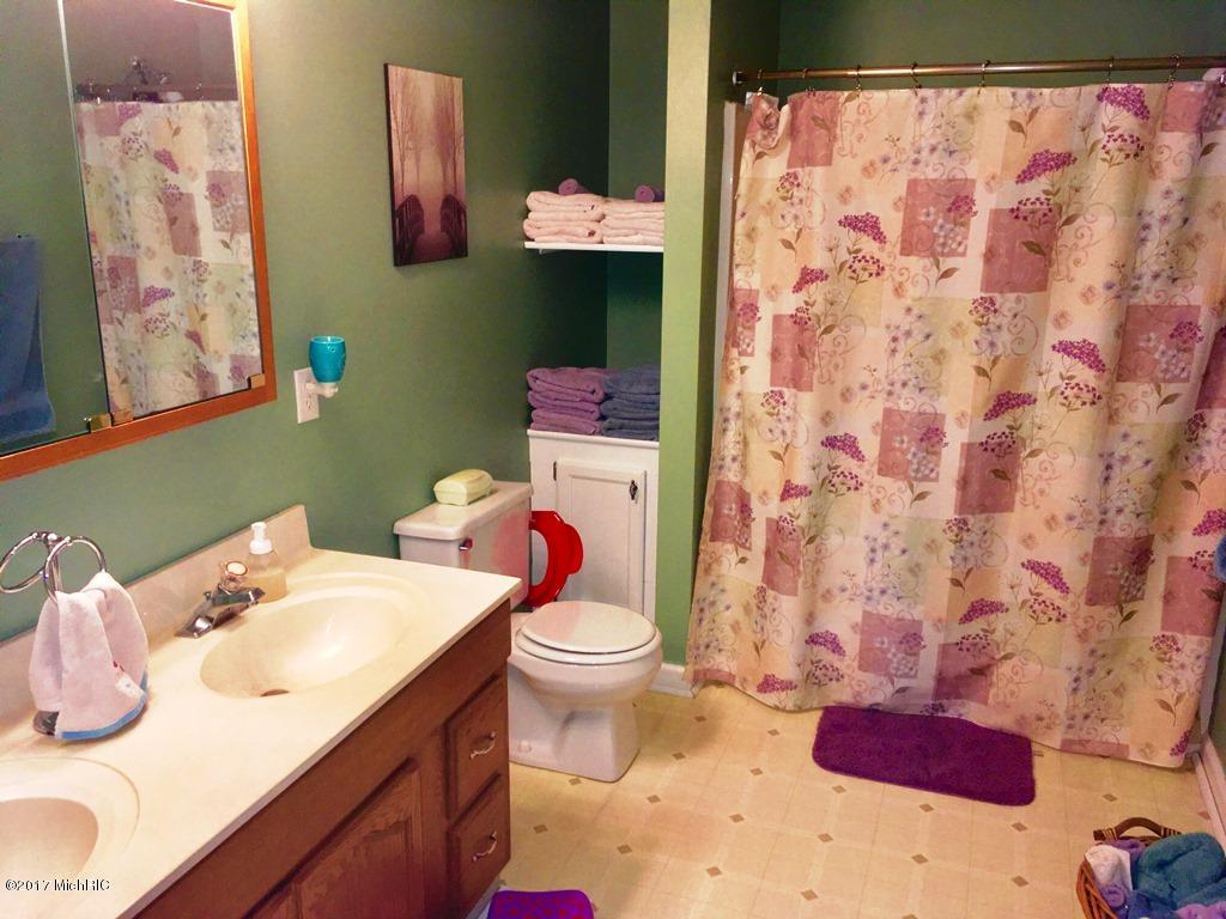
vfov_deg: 48.2
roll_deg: -1.4
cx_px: 613
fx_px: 1027
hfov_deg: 61.7
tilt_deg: -14.6
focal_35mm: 29
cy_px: 460
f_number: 2.2
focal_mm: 4.15
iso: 40
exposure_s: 1/30
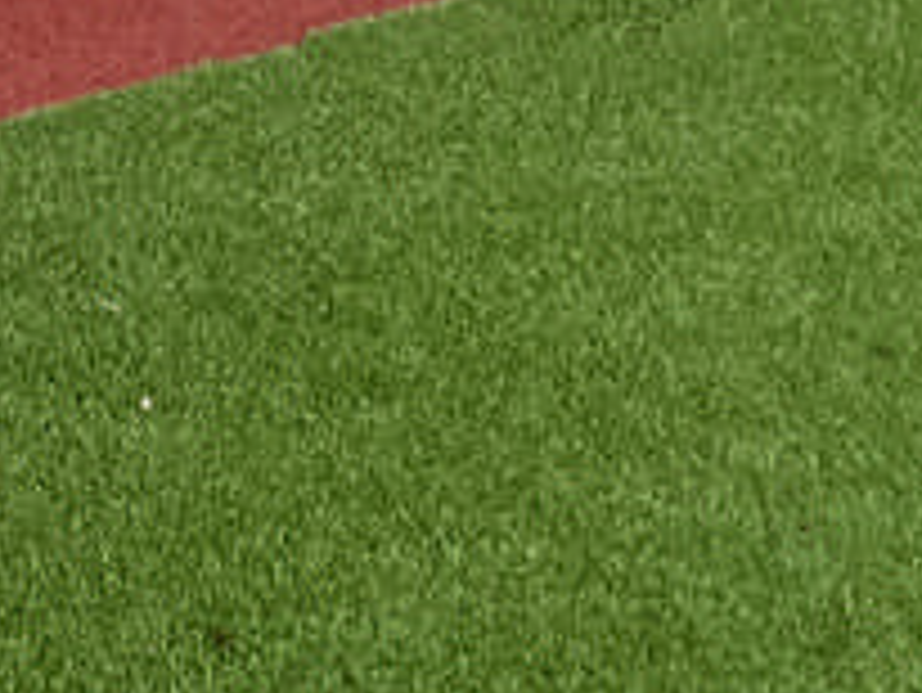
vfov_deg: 8.5
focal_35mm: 162
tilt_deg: -4.9
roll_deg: -0.6
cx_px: -1030
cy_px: -878
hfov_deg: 10.9
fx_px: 4317
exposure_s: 1/121
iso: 64
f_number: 1.6
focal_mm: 4.2
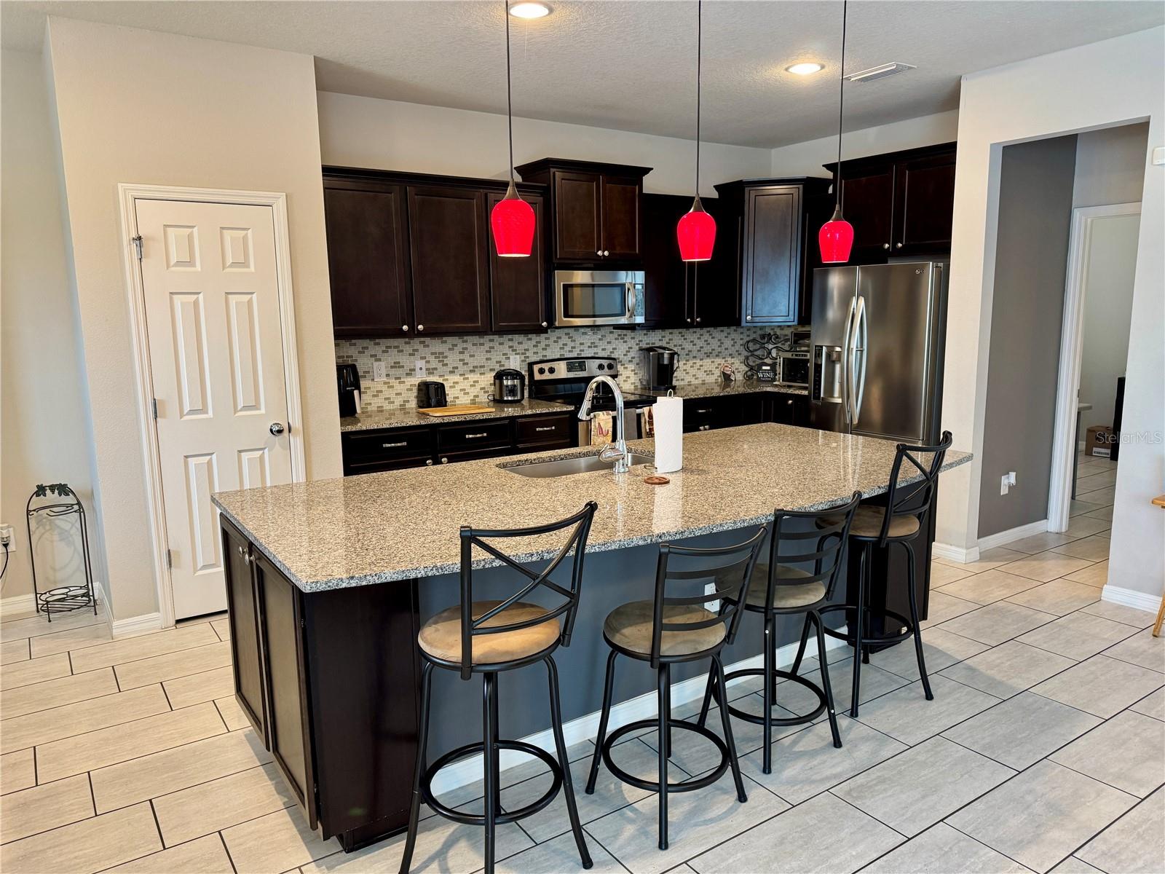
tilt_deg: -9.3
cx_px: 582
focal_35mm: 24
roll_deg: +0.8
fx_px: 808
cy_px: 437
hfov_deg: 71.6
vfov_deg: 56.8
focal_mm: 6.76
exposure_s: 1/60
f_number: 1.78
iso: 200
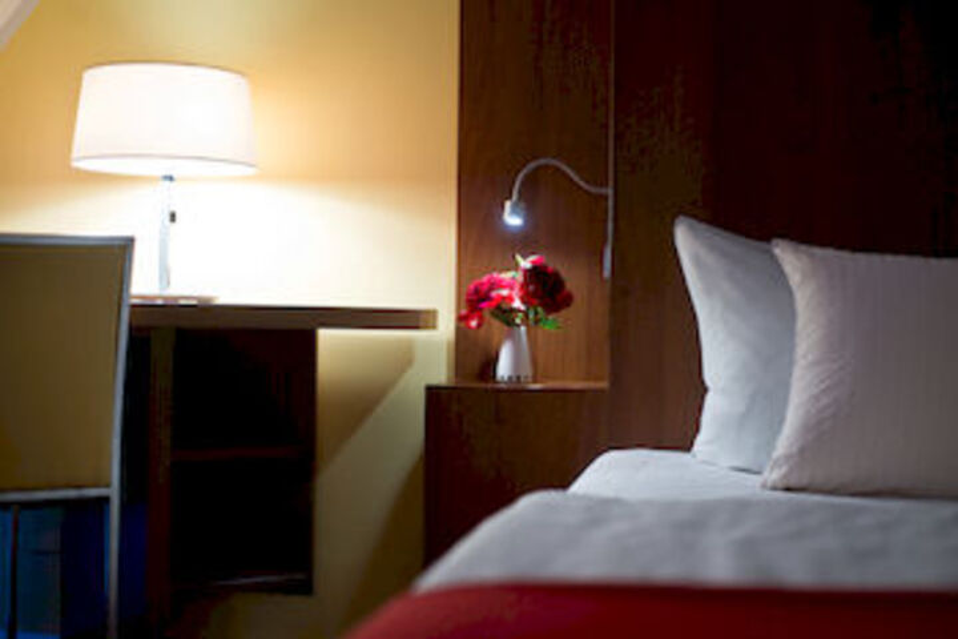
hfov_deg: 39.6
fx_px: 1330
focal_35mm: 50
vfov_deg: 27.0
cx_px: 479
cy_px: 320
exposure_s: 1/8
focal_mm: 50
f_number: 2.8
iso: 100
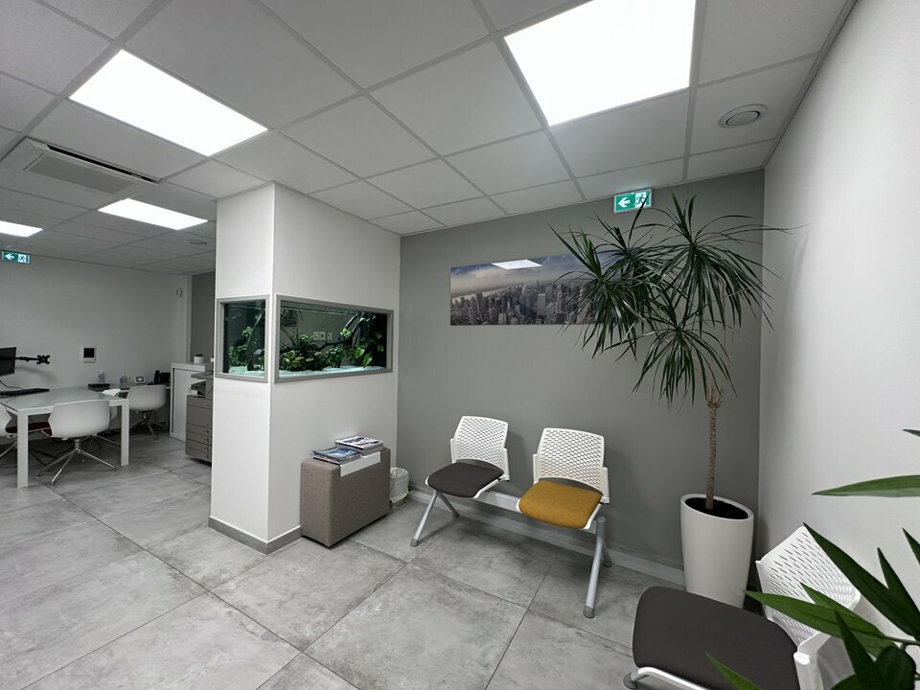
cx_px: 460
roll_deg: -0.8
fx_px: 372
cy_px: 345
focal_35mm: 14
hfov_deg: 102.1
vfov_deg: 85.7
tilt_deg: -1.3
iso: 200
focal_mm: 2.22
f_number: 2.2
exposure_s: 1/100
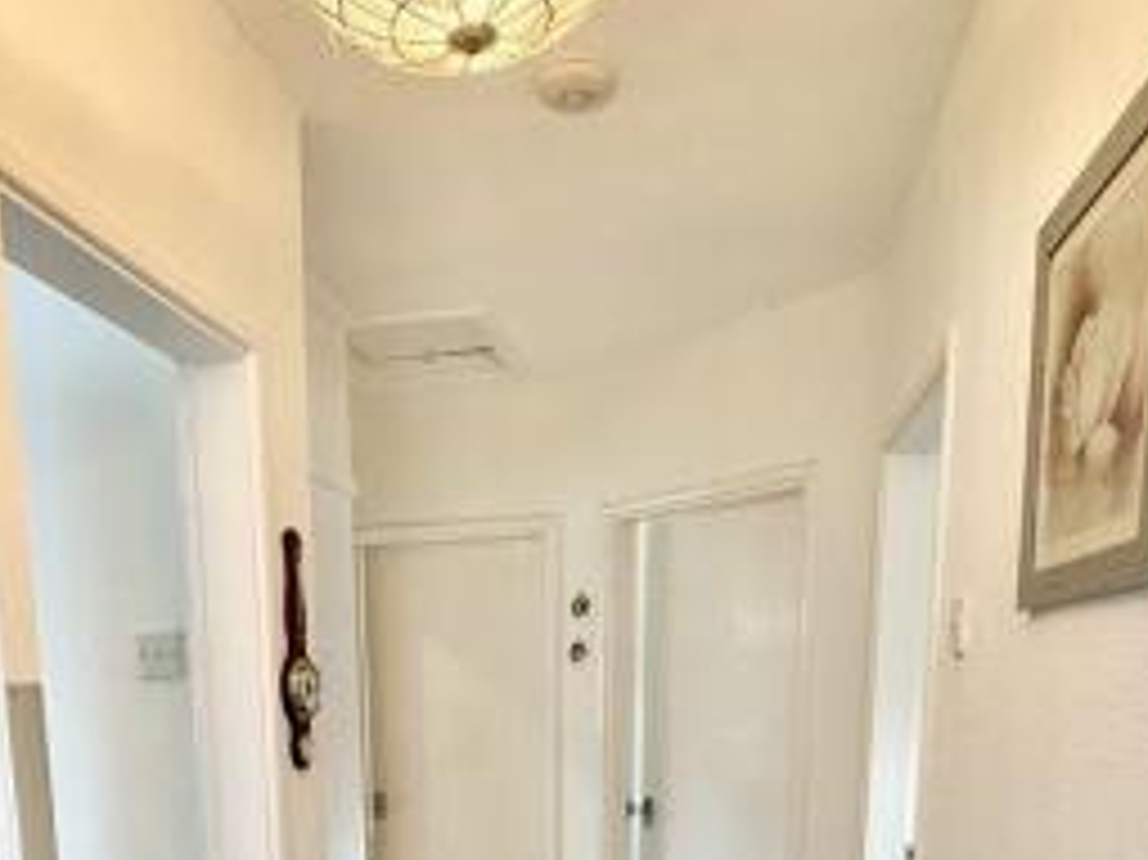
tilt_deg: -11.2
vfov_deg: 38.2
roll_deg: +1.5
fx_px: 1061
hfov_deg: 56.2
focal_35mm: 32
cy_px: 898
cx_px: 439
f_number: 2.2
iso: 200
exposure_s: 1/100
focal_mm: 2.22
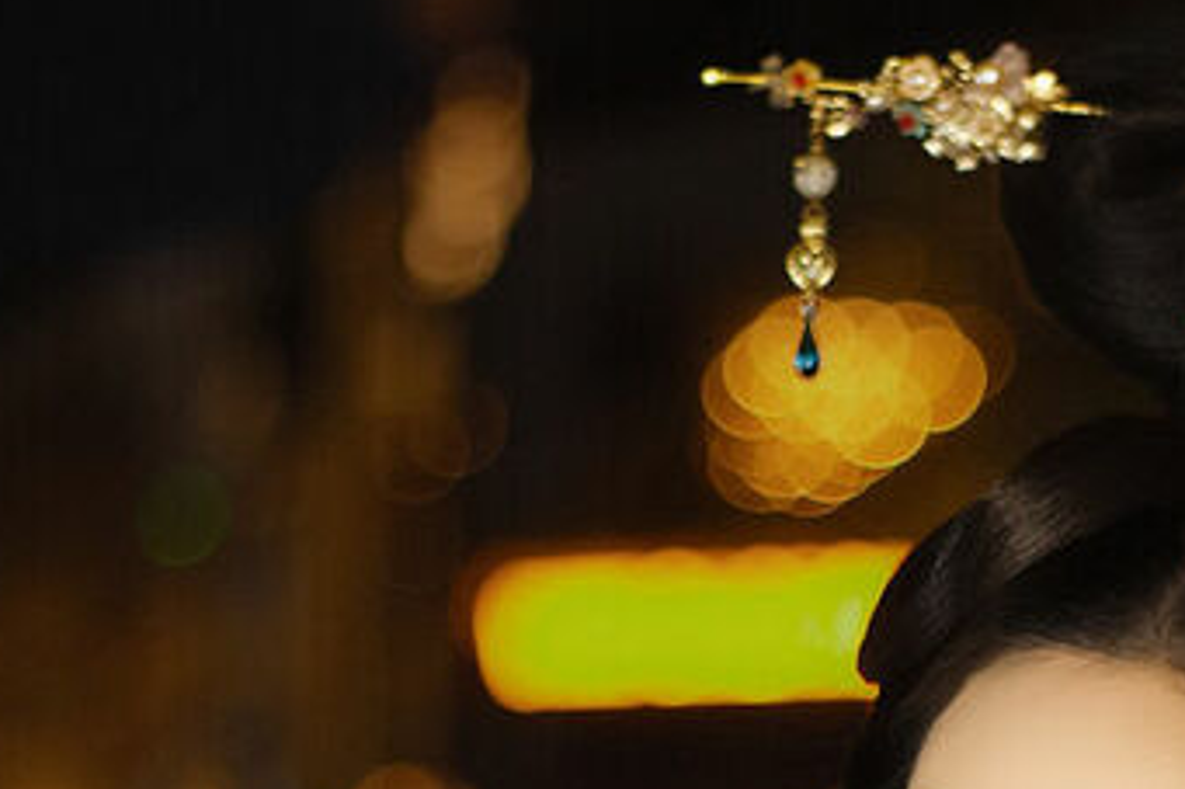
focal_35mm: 151
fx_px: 4968
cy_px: 994
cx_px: 1049
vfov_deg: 9.0
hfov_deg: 13.5
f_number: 2
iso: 1600
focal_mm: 50
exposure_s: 1/160
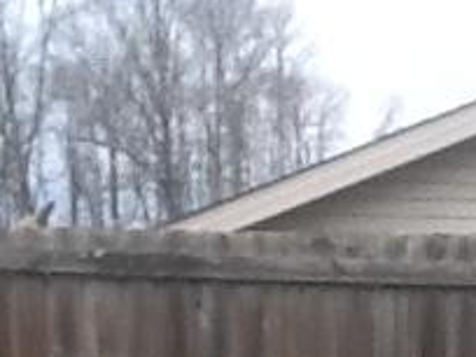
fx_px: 2846
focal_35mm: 207
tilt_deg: -8.4
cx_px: 632
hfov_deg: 9.4
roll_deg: -2.1
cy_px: 817
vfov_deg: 6.8
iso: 40
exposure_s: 1/594
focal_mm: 2.03
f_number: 2.4
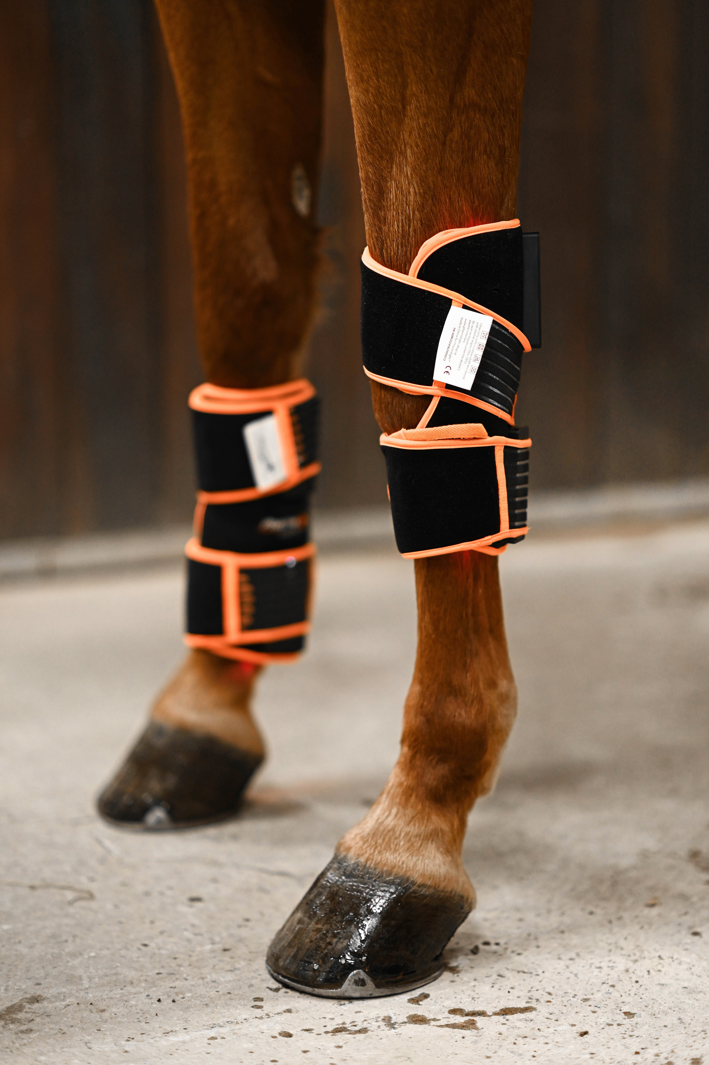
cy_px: 532
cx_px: 354
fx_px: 2514
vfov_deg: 23.9
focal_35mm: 85
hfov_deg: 16.1
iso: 800
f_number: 1.4
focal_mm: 85
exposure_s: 1/200
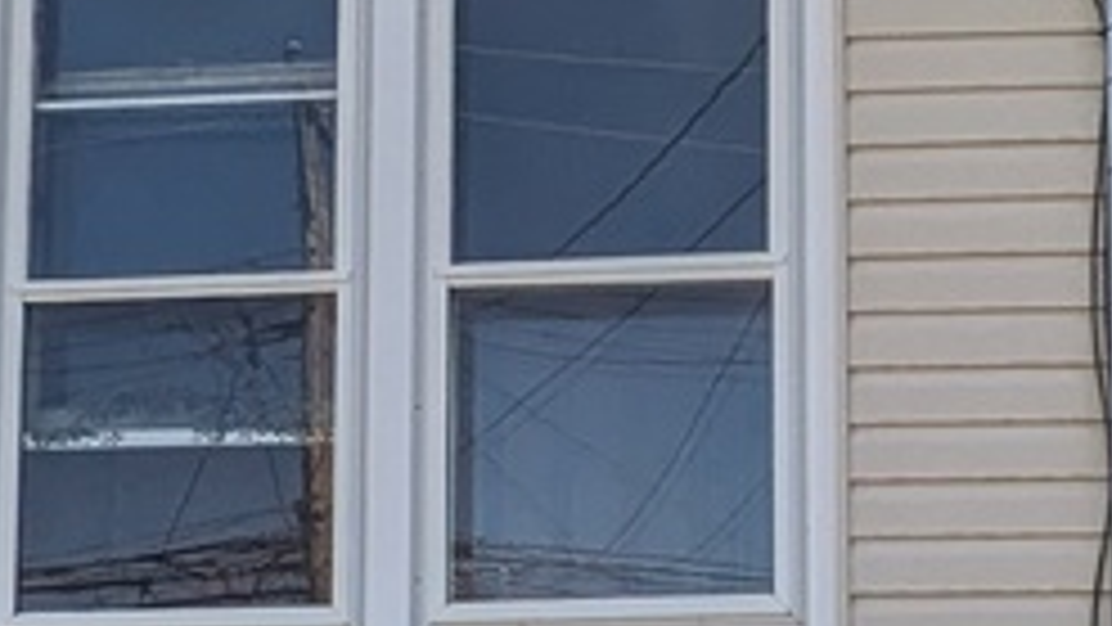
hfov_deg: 23.7
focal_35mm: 89
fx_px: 2625
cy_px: 842
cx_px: 806
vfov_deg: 13.1
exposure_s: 1/1337
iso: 40
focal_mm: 1.85
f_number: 2.2
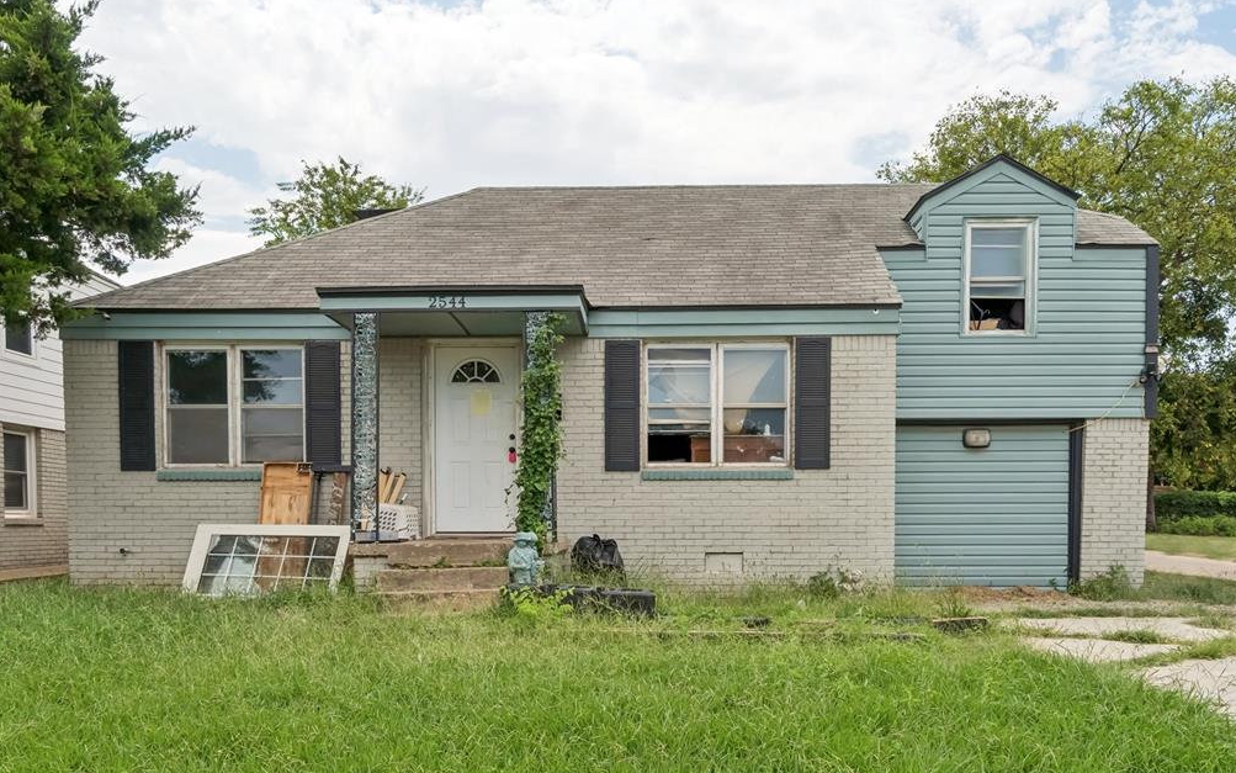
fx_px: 893
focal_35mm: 27
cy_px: 395
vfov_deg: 46.8
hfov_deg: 69.3
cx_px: 628
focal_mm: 17
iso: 100
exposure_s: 1/320
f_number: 9
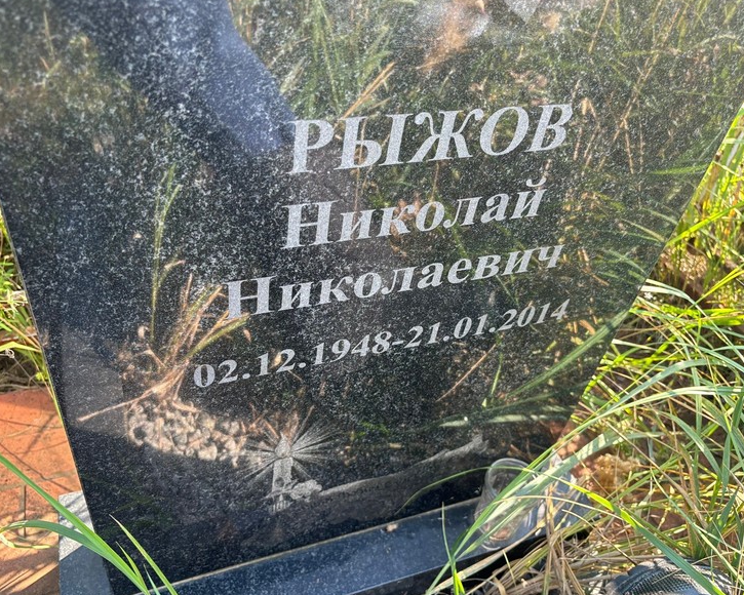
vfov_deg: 51.5
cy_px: 300
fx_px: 617
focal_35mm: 28
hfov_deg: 62.1
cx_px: 341
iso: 64
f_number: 1.6
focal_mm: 5.96
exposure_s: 1/172
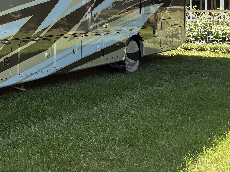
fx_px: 346
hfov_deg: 33.4
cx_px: -4
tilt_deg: +1.5
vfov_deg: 26.2
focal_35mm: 52
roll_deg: +0.7
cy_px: -9
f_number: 1.78
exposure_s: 1/788
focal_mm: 6.76
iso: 100
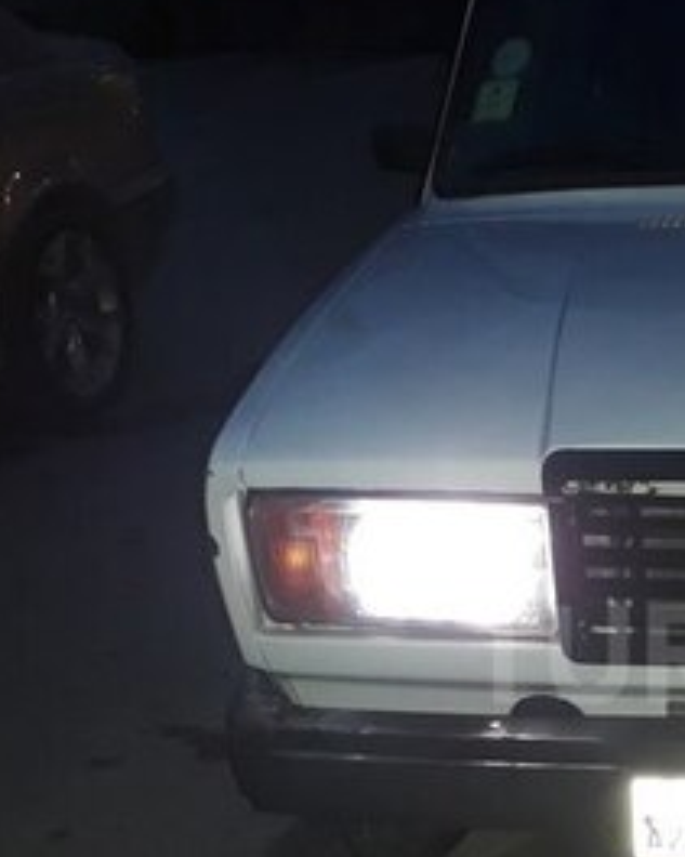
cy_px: 654
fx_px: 1674
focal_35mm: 66
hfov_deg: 21.6
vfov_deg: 28.3
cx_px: 799
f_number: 1.9
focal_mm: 3.6
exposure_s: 1/25
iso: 160
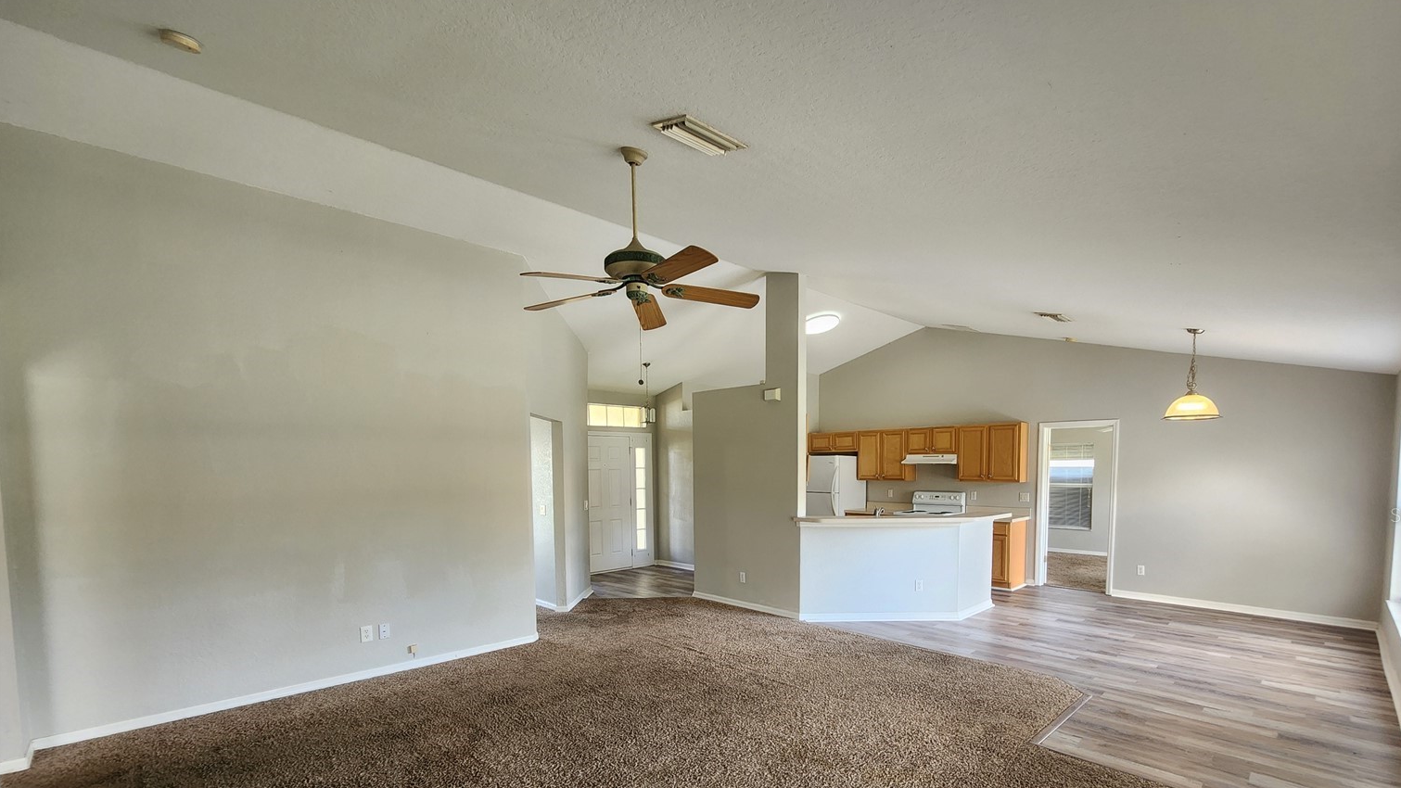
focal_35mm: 15
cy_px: 515
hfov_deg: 102.9
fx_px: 557
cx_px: 736
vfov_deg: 68.9
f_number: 2.2
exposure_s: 1/60
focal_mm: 2.2
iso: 200
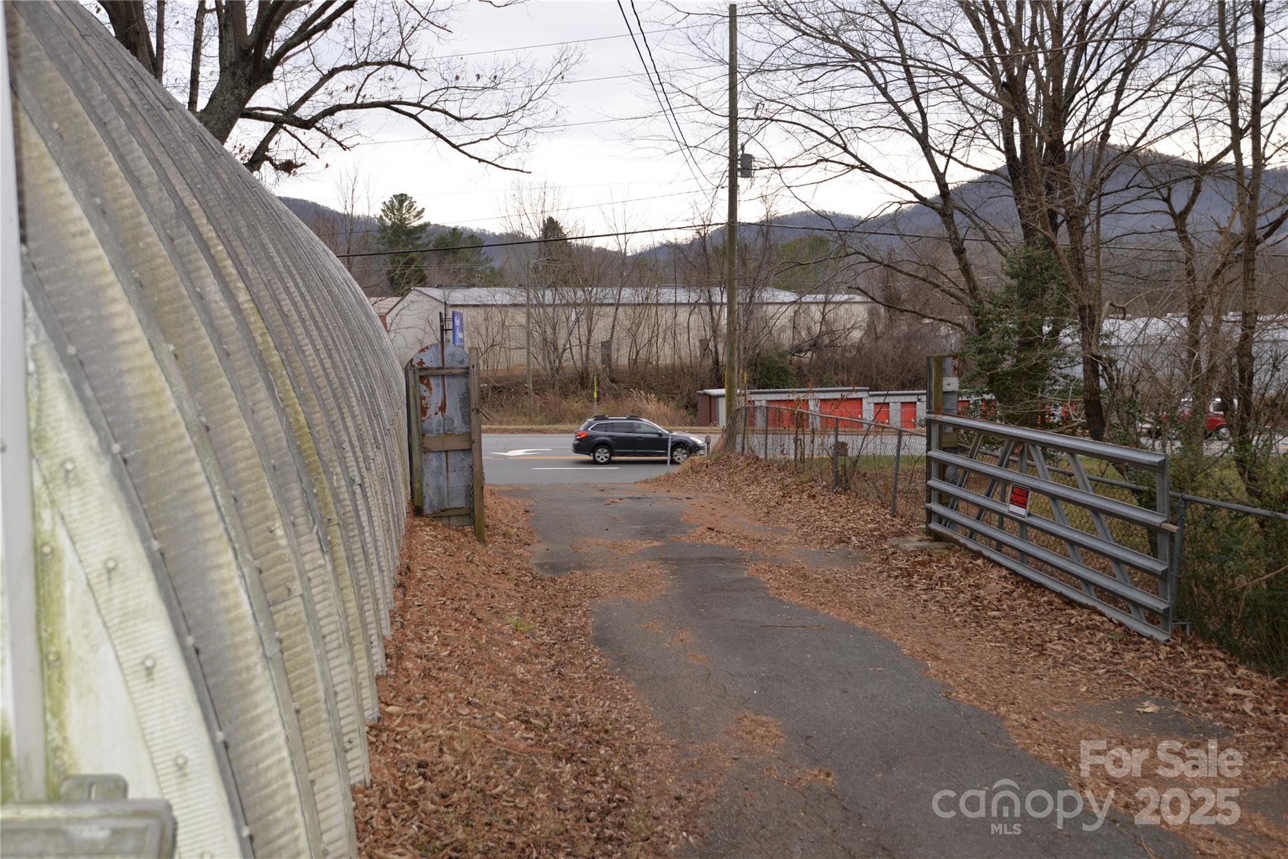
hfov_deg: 60.3
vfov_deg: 42.3
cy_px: 430
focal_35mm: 31
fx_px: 1109
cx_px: 644
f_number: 4.5
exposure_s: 1/200
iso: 100
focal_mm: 31
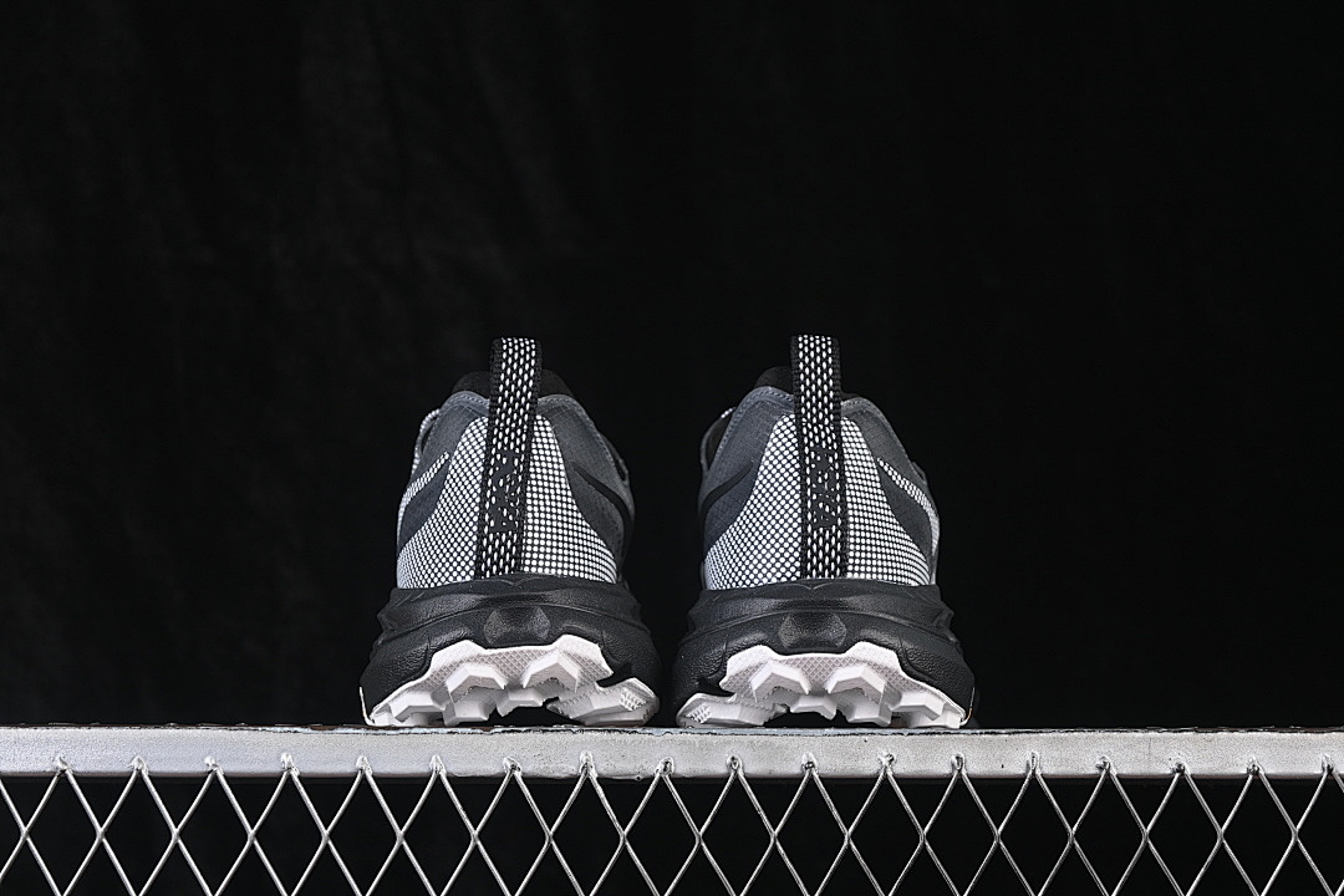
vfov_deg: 18.2
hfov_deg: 27.0
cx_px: 672
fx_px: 2800
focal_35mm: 75
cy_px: 448
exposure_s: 1/60
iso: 160
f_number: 6.3
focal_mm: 50
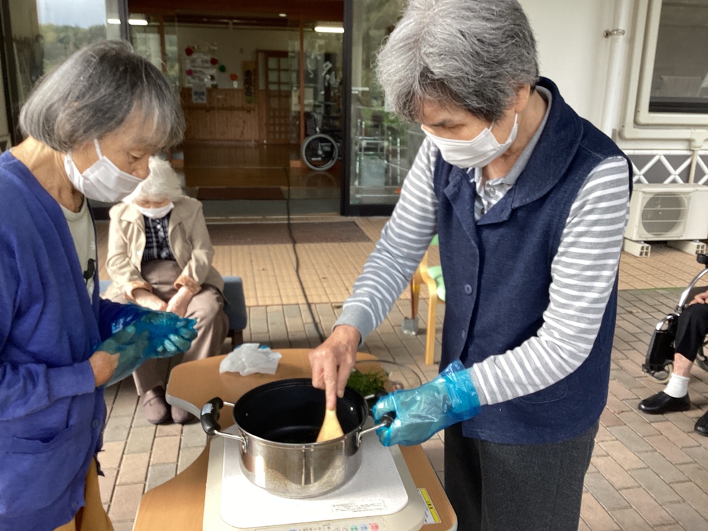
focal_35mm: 31
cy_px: 266
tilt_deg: -16.0
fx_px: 634
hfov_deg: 58.4
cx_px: 354
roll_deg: -0.8
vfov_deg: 45.4
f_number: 2.4
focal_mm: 3.3
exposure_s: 1/100
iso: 64
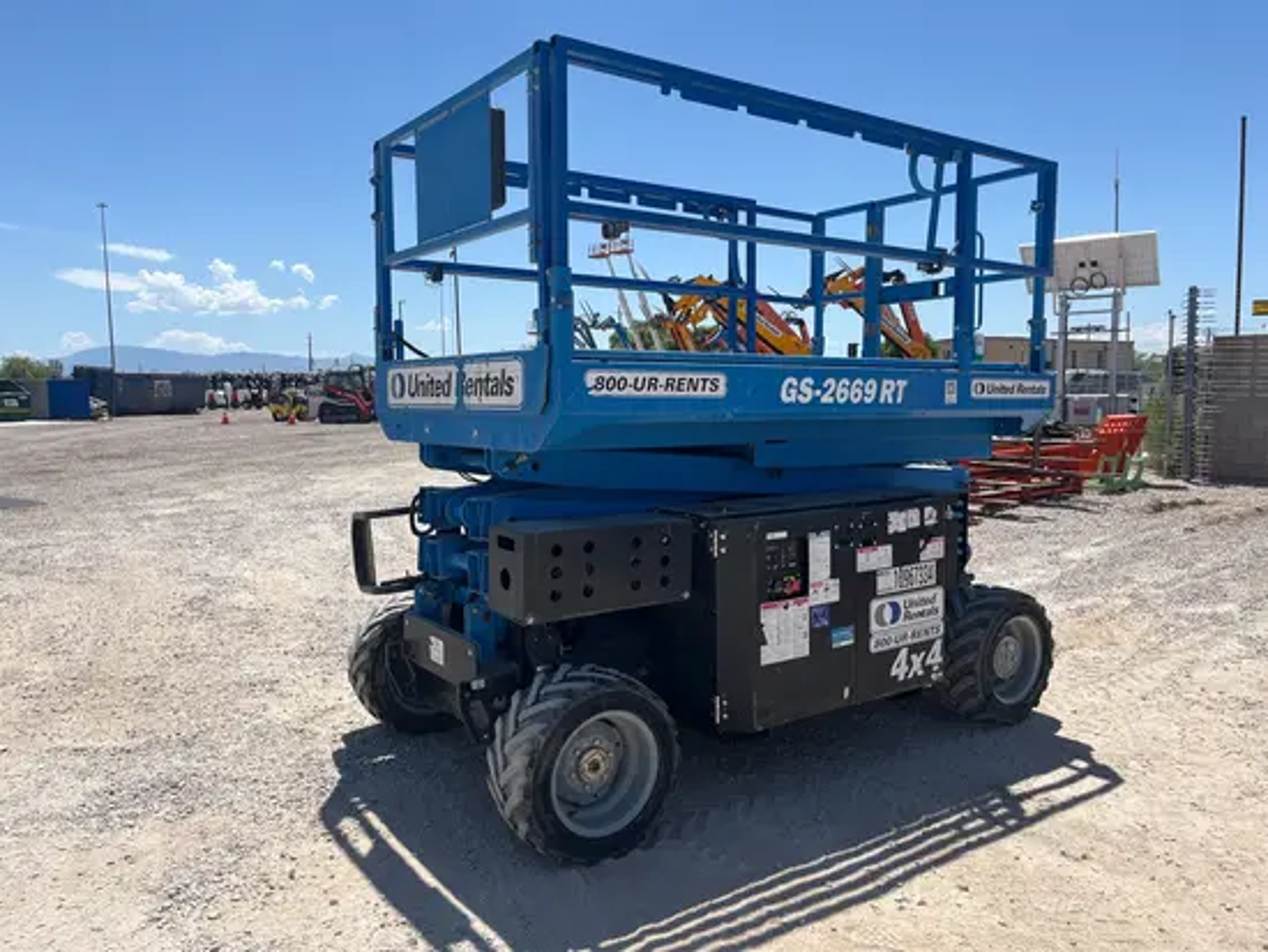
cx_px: 634
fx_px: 953
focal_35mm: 26
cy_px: 476
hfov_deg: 67.3
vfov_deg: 53.1
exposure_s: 1/3876
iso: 50
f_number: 1.6
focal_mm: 5.1
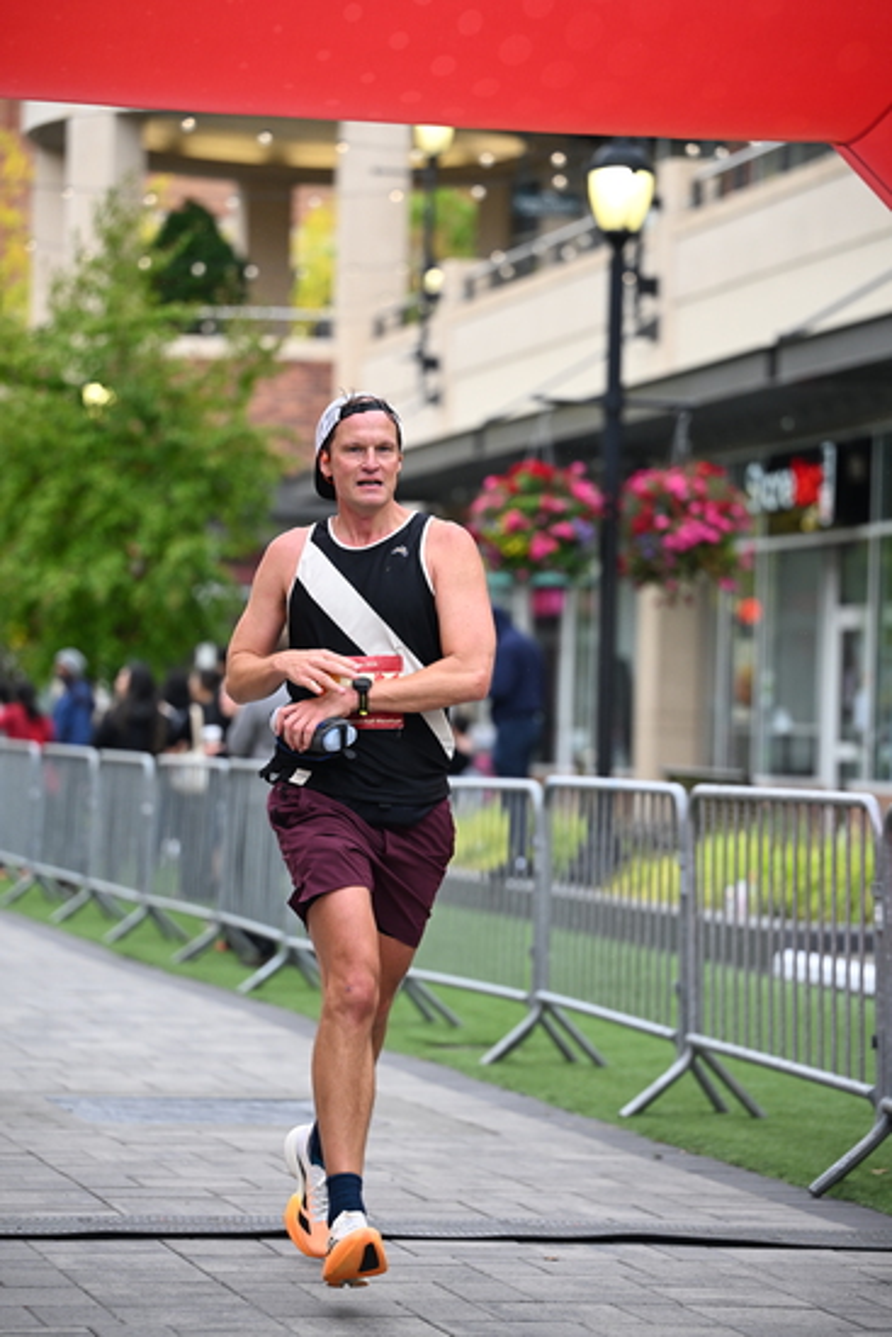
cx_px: 446
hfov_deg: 11.9
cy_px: 668
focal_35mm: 115
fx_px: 4271
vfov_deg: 17.8
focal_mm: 115
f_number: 2.8
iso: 1000
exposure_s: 1/1600
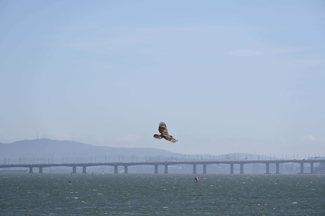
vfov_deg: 6.5
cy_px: 108
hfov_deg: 9.8
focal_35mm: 210
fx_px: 1896
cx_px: 162
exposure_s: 1/800
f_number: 7.1
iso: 100
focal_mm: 140
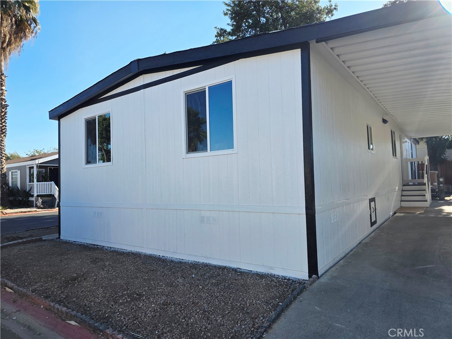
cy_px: 170
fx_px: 300
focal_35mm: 23
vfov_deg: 58.9
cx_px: 226
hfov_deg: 73.9
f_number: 1.7
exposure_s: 1/3333
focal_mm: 6.3
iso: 80
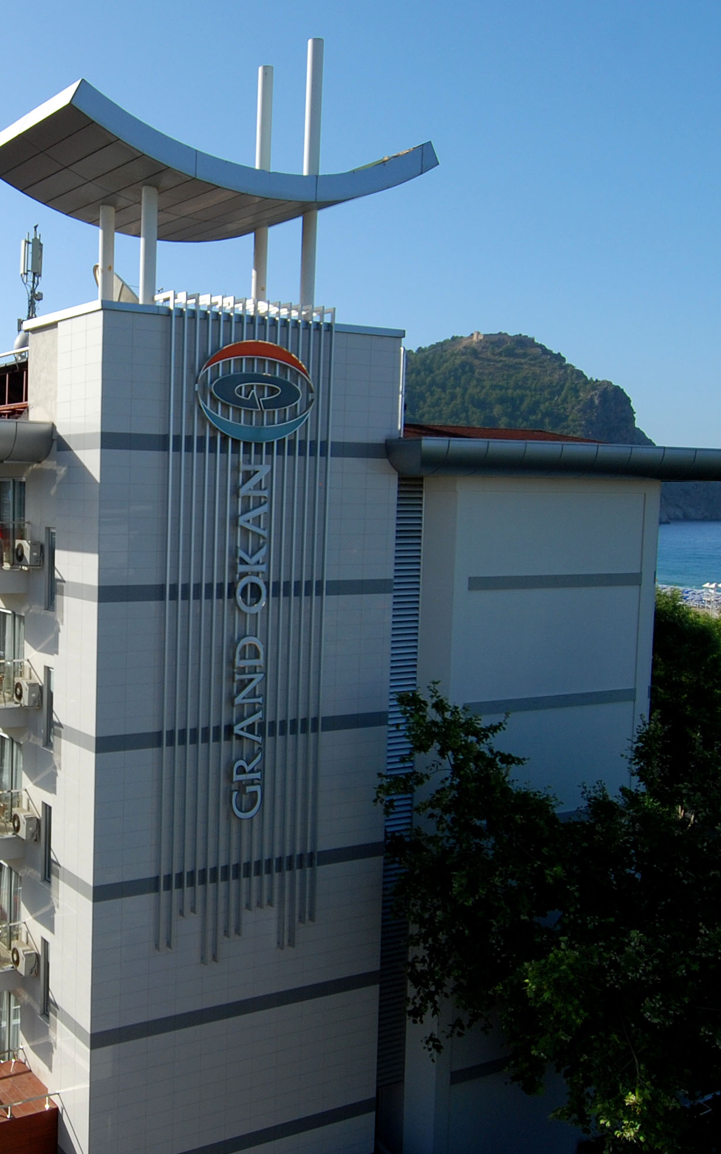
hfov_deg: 33.7
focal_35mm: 36
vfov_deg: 54.0
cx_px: 95
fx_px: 1132
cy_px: 572
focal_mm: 12
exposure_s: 1/250
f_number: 8
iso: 100
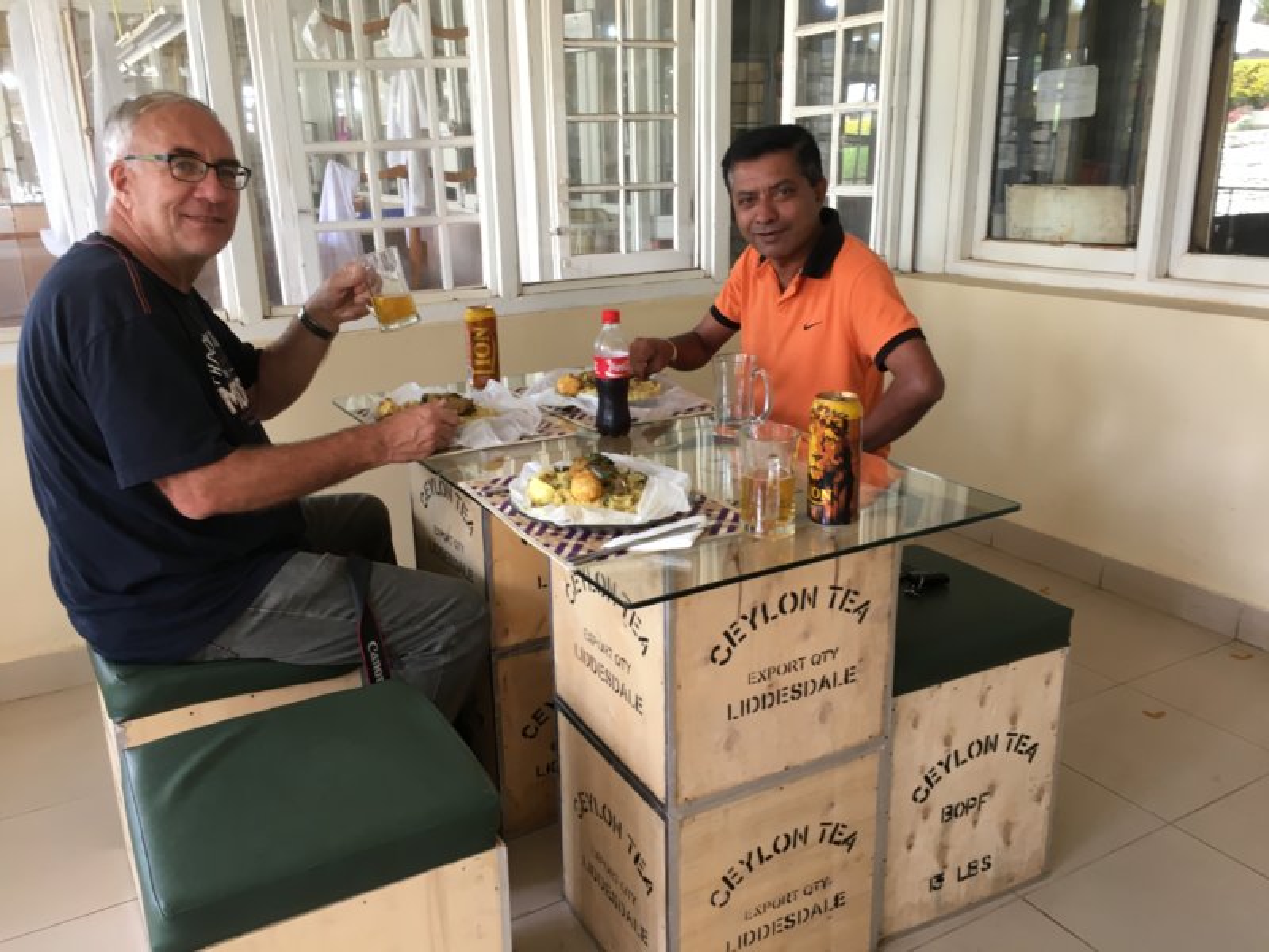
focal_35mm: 29
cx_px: 634
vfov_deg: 48.2
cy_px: 476
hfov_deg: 61.7
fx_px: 1063
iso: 80
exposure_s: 1/33
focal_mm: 4.15
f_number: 2.2
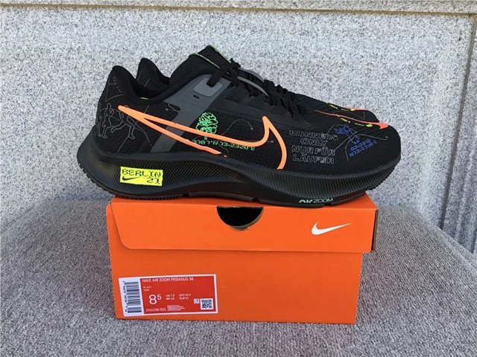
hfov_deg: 58.4
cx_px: 238
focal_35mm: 31
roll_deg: -0.6
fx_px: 427
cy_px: 178
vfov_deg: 45.4
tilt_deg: -17.5
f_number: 2.4
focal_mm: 3.3
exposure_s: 1/100
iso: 25
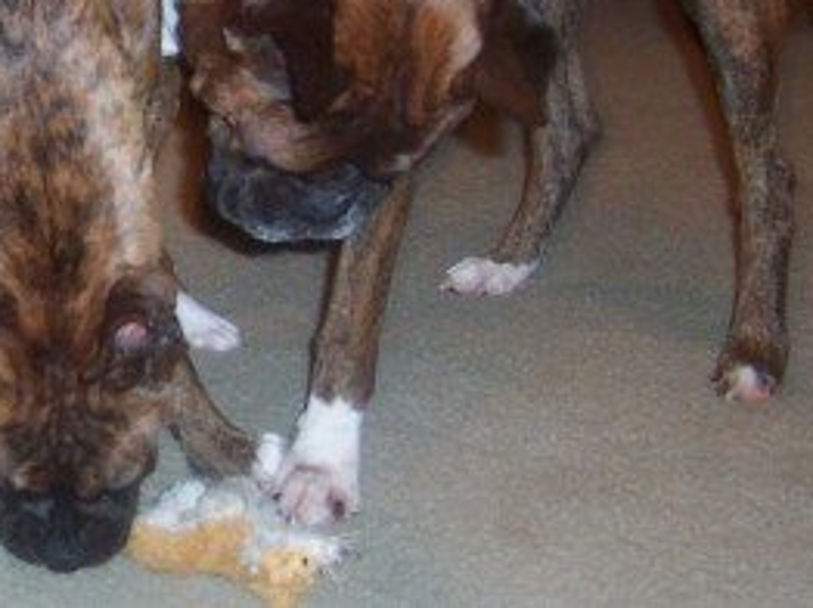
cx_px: 211
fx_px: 1291
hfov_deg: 34.3
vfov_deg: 26.2
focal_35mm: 55
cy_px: 146
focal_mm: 5.6
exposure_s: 1/2
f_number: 2.8
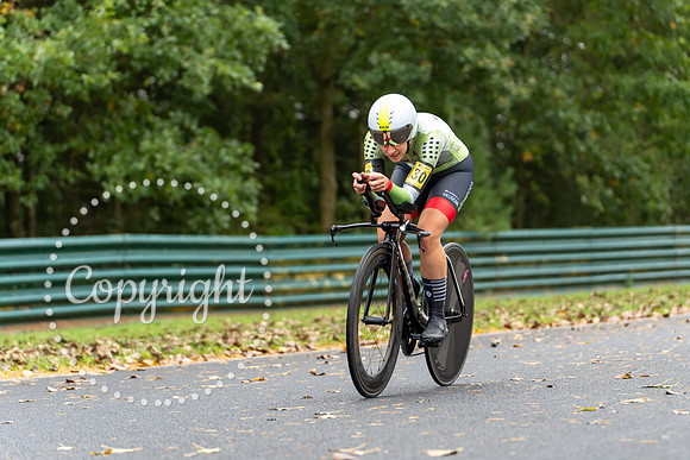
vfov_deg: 8.9
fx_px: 2963
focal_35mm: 155
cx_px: 395
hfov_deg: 13.3
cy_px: 217
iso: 1000
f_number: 2.8
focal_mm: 127
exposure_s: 1/1000
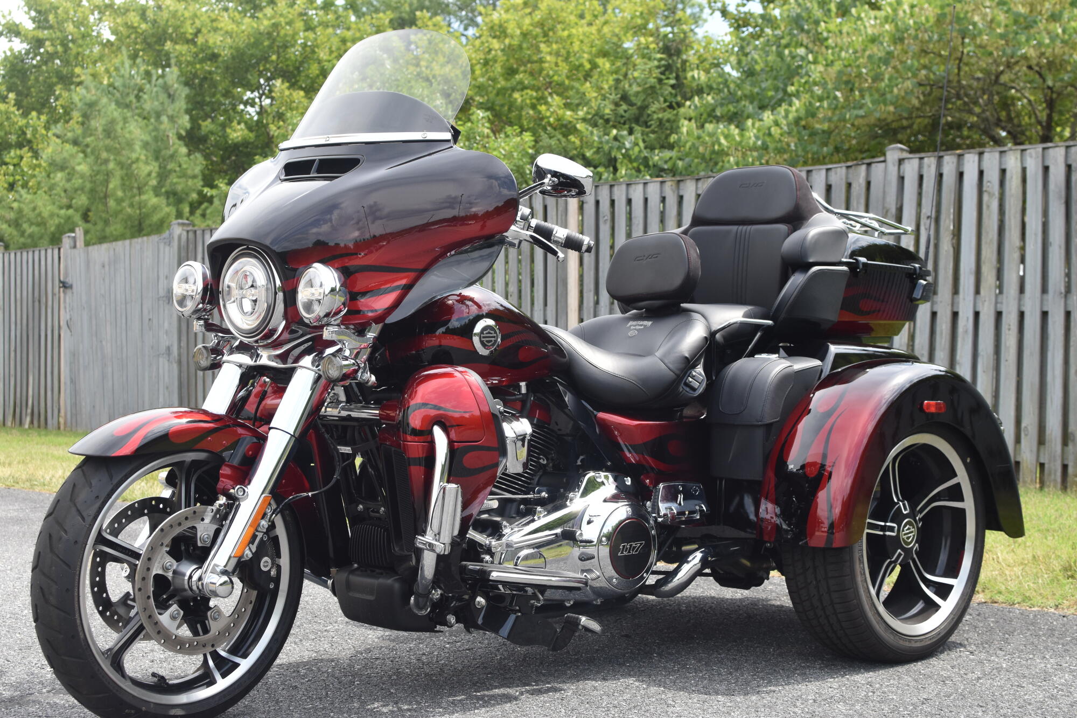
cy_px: 359
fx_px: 1570
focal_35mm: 52
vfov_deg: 25.7
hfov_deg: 37.9
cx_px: 538
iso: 400
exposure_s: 1/800
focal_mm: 35
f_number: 6.3
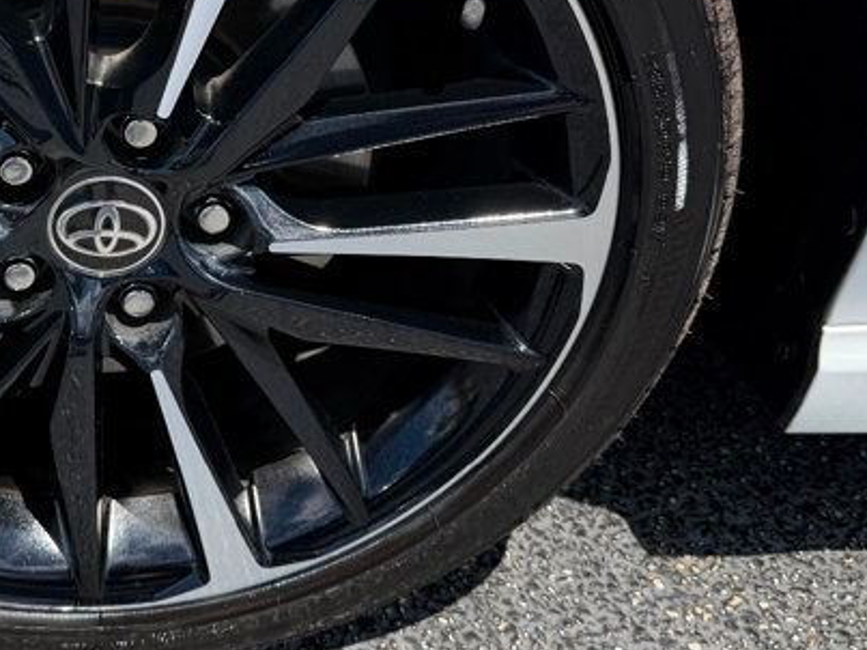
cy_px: 105
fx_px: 1527
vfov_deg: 23.6
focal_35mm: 61
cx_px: 153
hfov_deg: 30.8
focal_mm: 6.76
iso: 100
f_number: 1.78
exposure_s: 1/4167
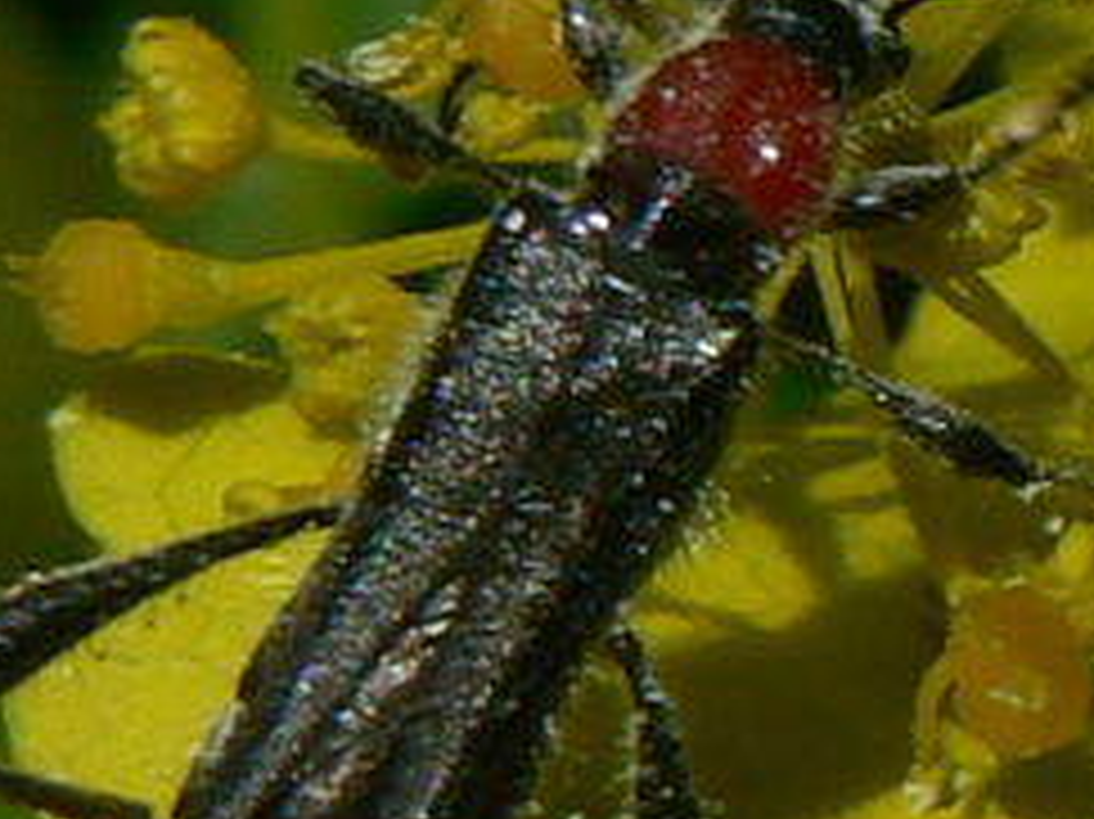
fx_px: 2811
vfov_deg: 16.6
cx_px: 603
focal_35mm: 89
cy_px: 306
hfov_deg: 22.0
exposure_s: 1/400
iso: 80
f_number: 8
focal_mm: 6
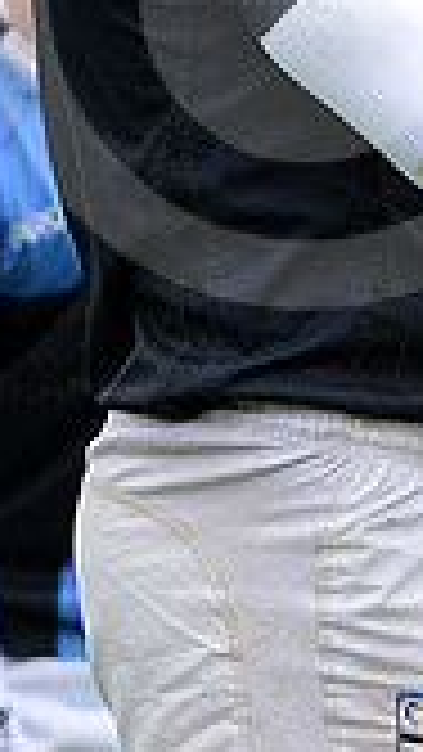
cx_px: 1076
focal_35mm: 726
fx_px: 14469
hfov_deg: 1.7
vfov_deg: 3.0
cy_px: -11
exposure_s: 1/500
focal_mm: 200
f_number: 2.8
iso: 800
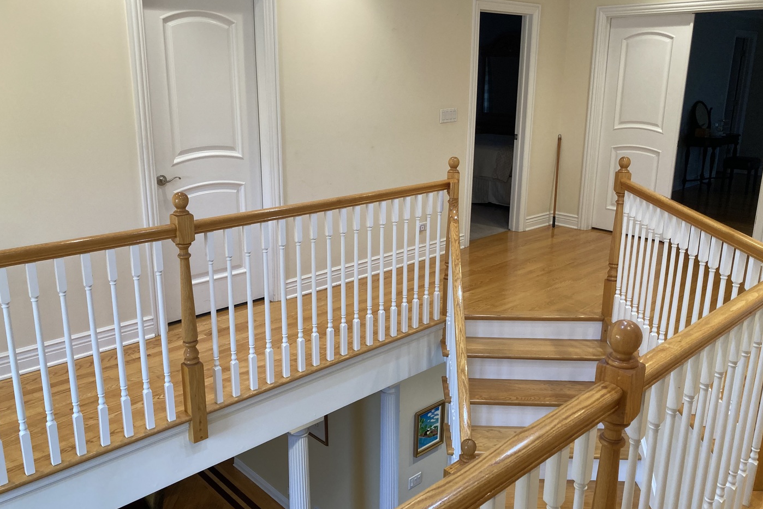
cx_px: 389
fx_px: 636
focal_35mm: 30
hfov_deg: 61.9
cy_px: 236
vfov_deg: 43.6
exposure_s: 1/60
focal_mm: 3.99
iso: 100
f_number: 1.8
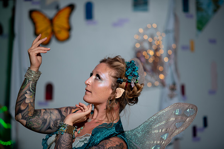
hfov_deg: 19.5
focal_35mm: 105
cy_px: 74
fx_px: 653
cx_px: 112
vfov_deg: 13.0
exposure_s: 1/200
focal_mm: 105
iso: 200
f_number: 2
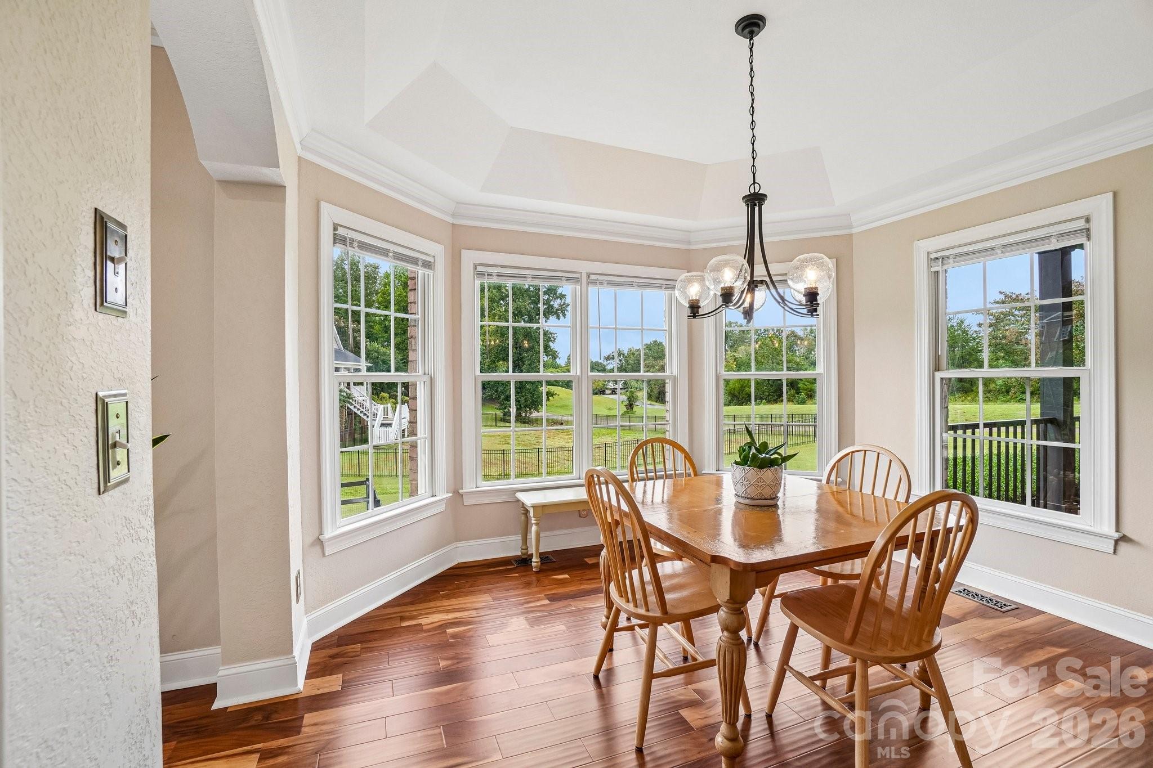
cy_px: 384
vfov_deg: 77.3
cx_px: 576
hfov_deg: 100.4
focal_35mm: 15
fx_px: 480
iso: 200
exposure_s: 1/30
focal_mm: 10
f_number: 8
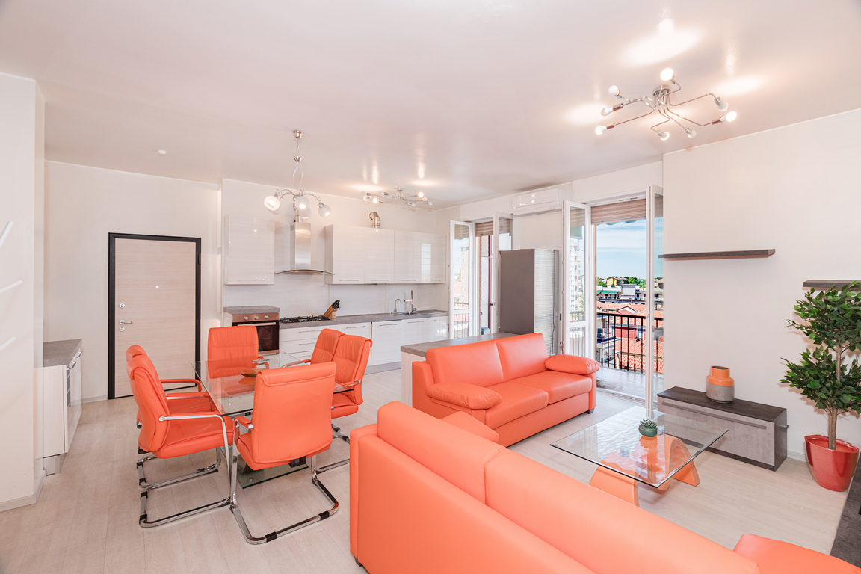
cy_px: 287
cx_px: 430
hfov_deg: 96.7
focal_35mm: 16
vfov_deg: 73.7
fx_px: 383
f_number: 7.1
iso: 200
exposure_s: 1/100
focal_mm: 16
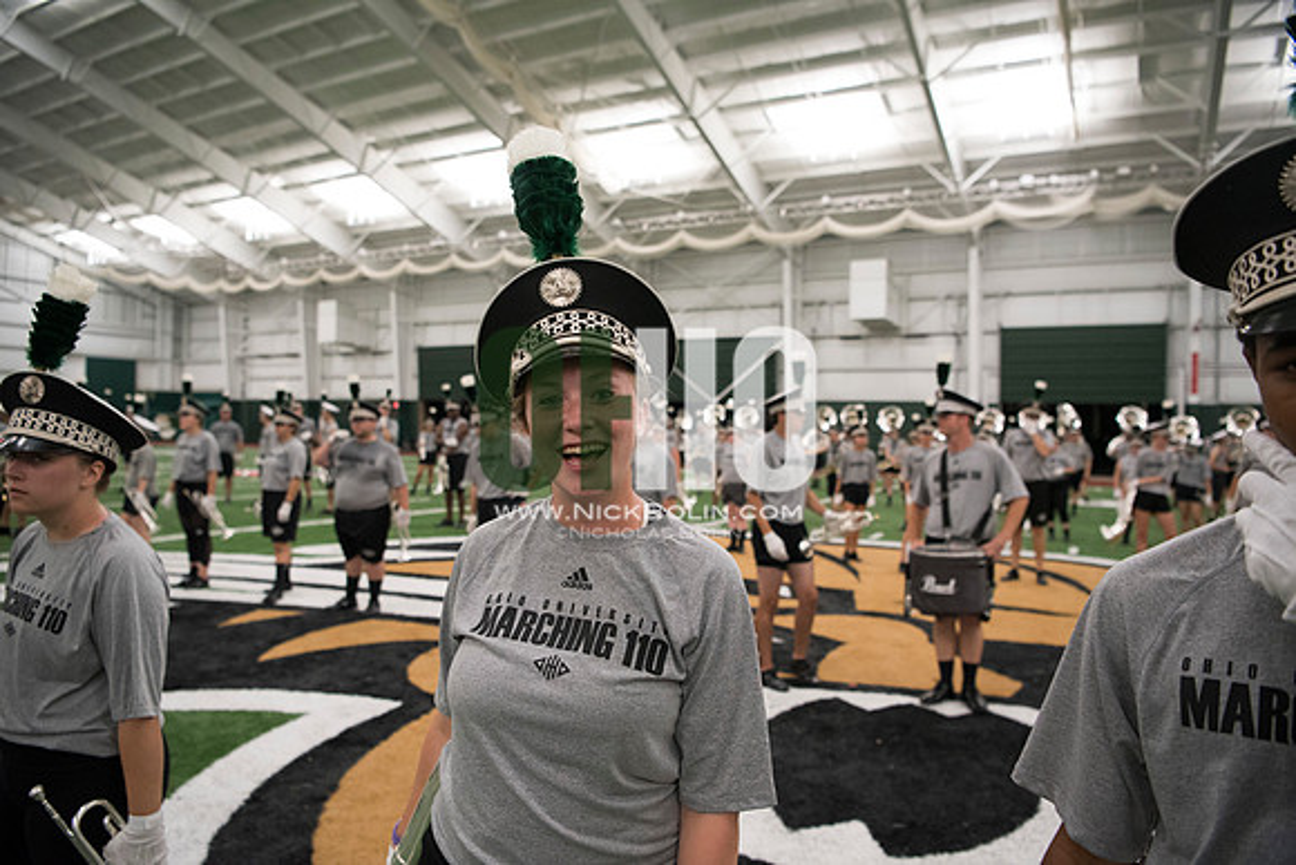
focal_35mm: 24
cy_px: 432
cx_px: 648
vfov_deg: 53.2
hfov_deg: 73.7
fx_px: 864
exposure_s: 1/250
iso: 3200
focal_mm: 24
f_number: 3.2
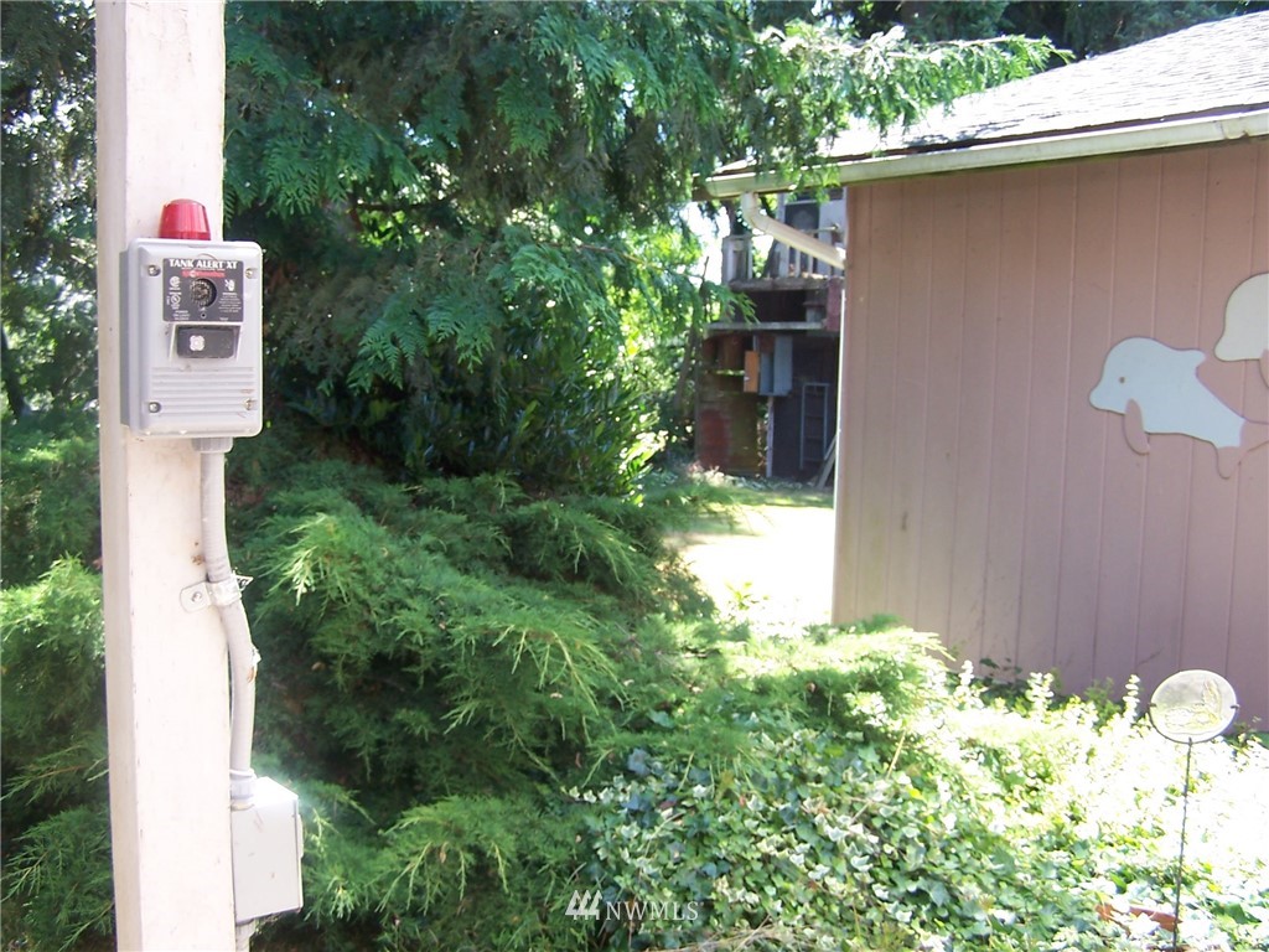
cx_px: 634
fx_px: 1393
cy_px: 476
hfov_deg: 49.0
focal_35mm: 38
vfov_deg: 37.7
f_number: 2.8
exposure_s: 1/60
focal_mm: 6.3
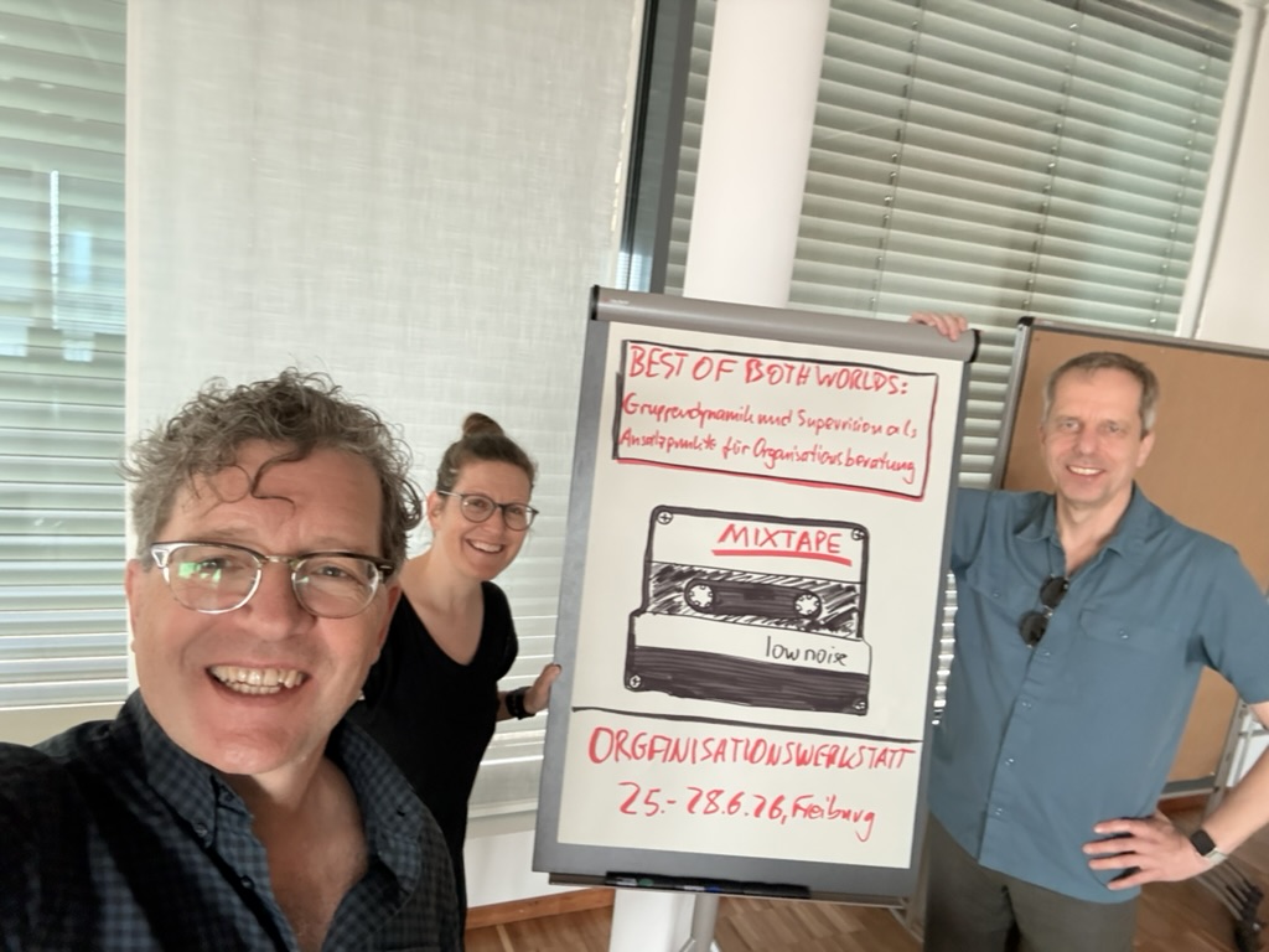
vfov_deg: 58.9
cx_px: 634
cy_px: 476
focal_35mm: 23
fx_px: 843
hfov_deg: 73.9
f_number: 1.9
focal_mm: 2.69
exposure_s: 1/52
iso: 320
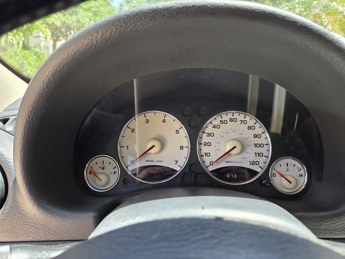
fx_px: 229
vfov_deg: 58.9
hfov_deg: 73.9
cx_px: 172
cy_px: 130
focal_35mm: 23
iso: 40
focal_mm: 5.4
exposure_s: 1/180
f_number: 1.8
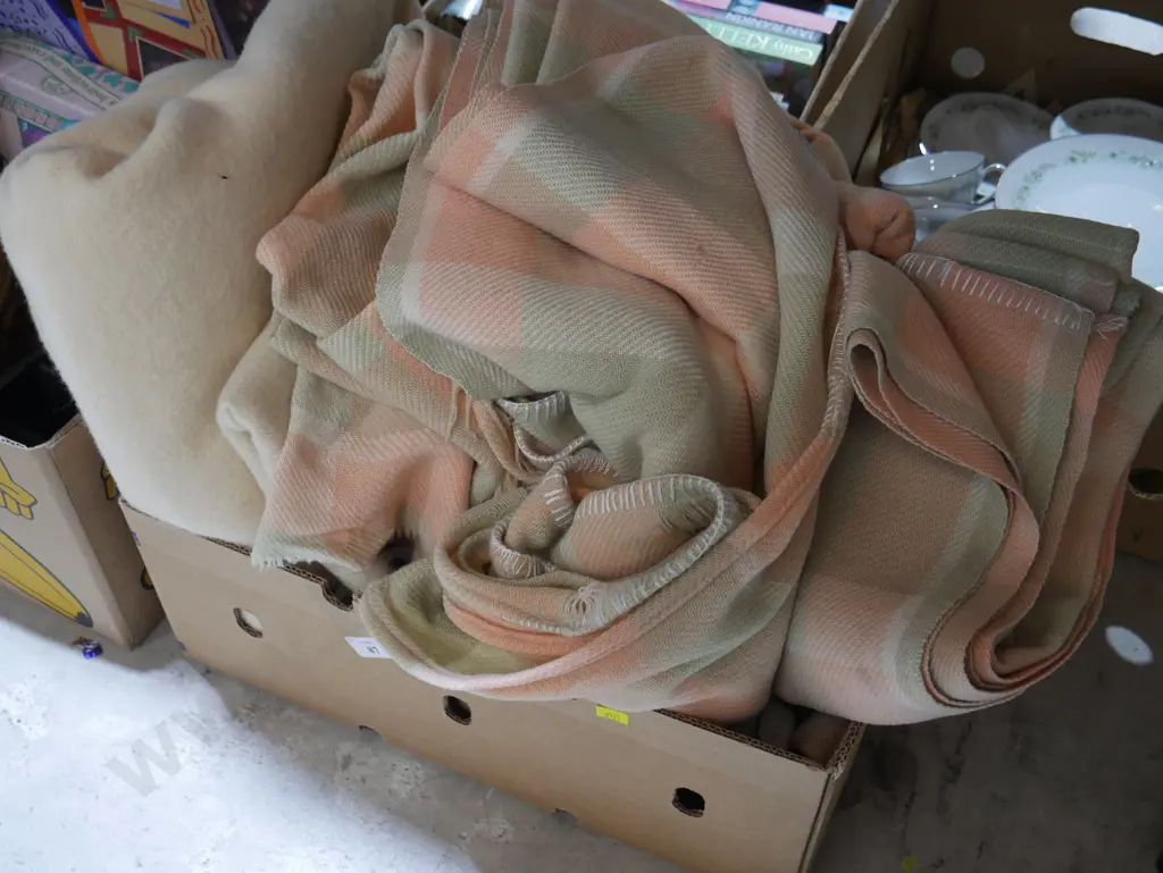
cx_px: 582
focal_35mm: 40
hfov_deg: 46.8
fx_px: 1345
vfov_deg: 36.0
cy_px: 436
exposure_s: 1/60
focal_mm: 20
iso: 800
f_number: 4.5
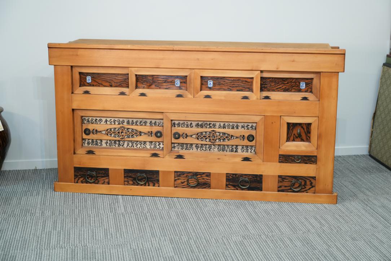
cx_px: 196
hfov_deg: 33.4
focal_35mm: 60
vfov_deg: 22.6
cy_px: 130
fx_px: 652
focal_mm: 60
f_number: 4
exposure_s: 1/60
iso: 1000
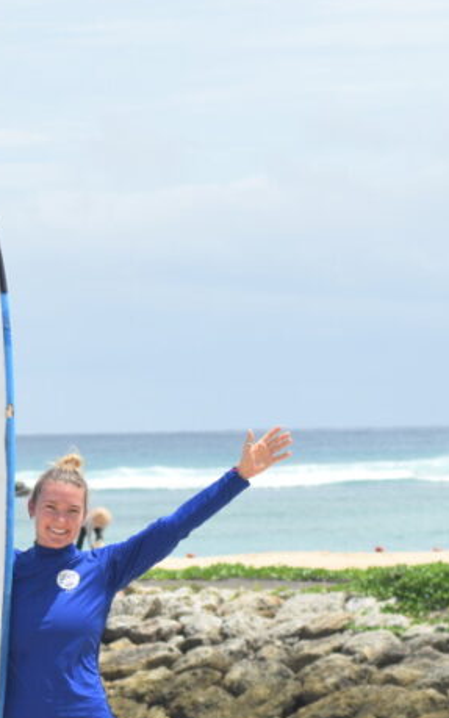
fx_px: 4678
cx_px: -171
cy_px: 475
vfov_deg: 8.8
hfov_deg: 5.5
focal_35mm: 239
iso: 200
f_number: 7.1
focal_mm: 70
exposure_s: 1/800
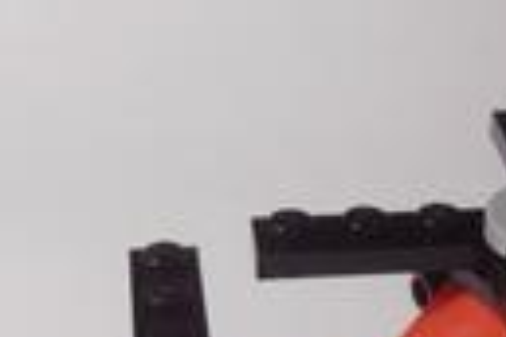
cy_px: 427
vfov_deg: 12.4
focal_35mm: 107
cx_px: 326
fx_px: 1504
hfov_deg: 19.1
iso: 125
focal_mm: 6.61
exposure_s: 1/40
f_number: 3.9
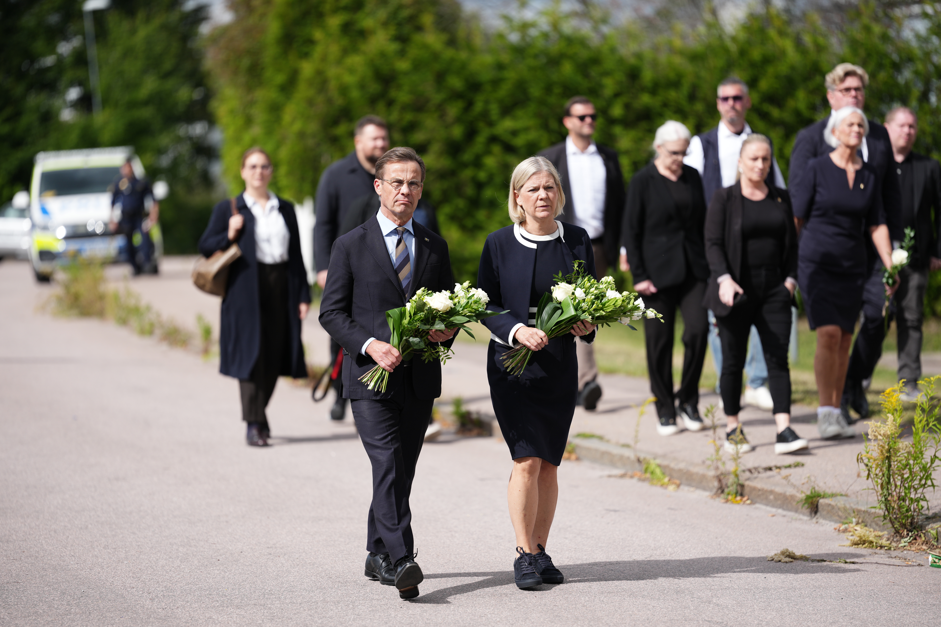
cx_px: 470
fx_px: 3921
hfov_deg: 13.7
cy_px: 314
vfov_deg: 9.1
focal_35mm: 150
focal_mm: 150
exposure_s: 1/4000
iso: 160
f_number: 2
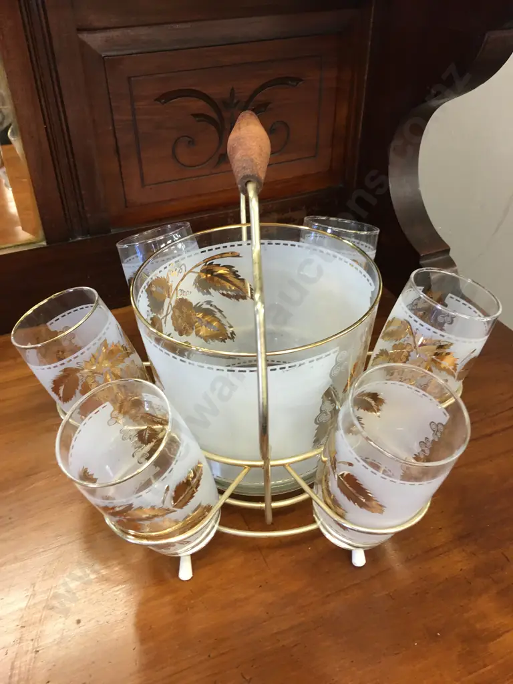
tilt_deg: -36.6
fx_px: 573
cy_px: 342
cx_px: 256
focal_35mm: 29
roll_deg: +0.2
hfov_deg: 48.2
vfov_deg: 61.7
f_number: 2.2
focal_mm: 4.15
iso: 64
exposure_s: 1/17
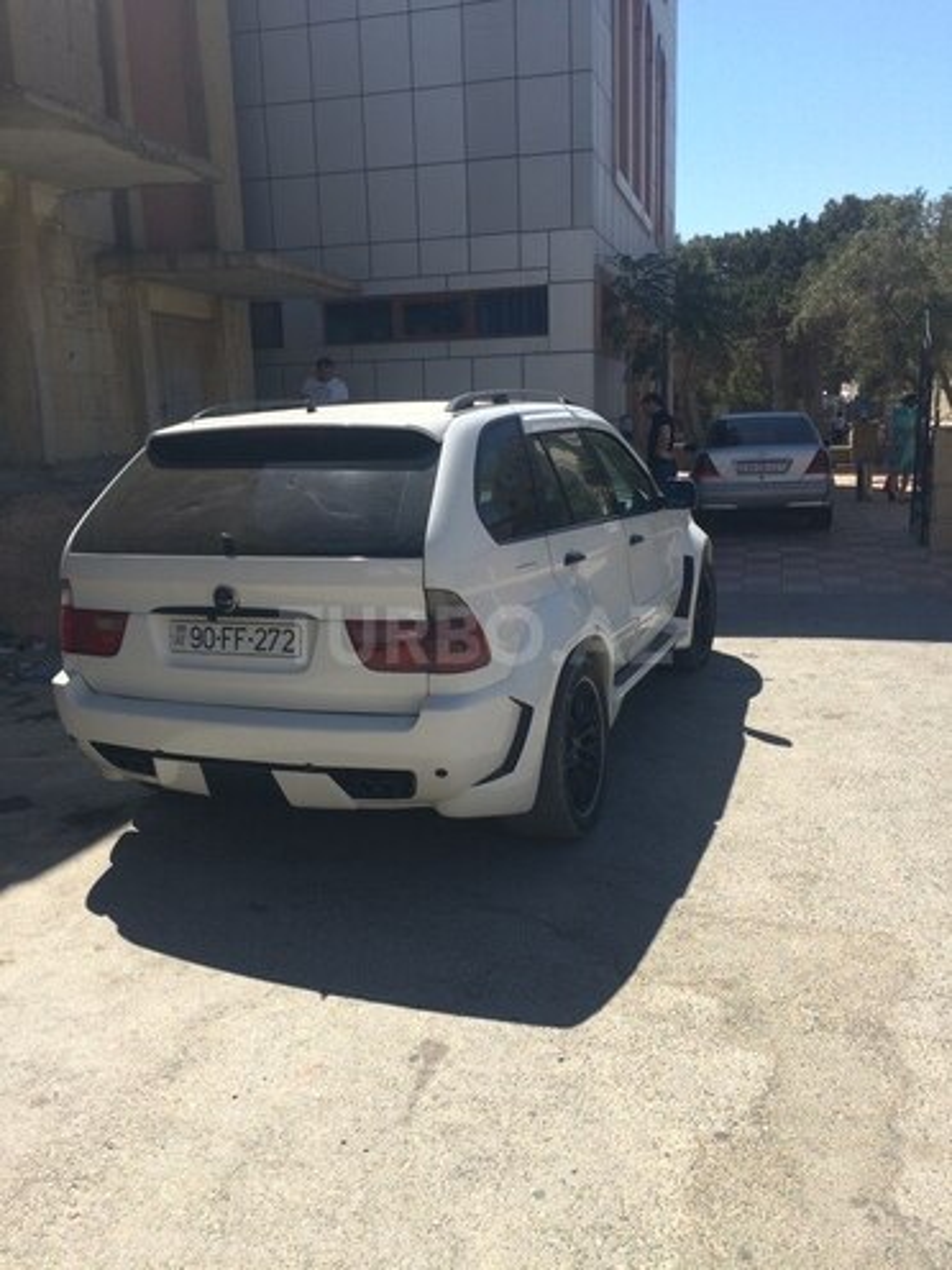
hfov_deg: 48.2
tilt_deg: -11.6
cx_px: 476
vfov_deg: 61.7
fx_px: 1063
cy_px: 635
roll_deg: +3.2
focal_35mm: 29
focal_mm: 4.15
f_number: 2.2
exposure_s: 1/604
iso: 32
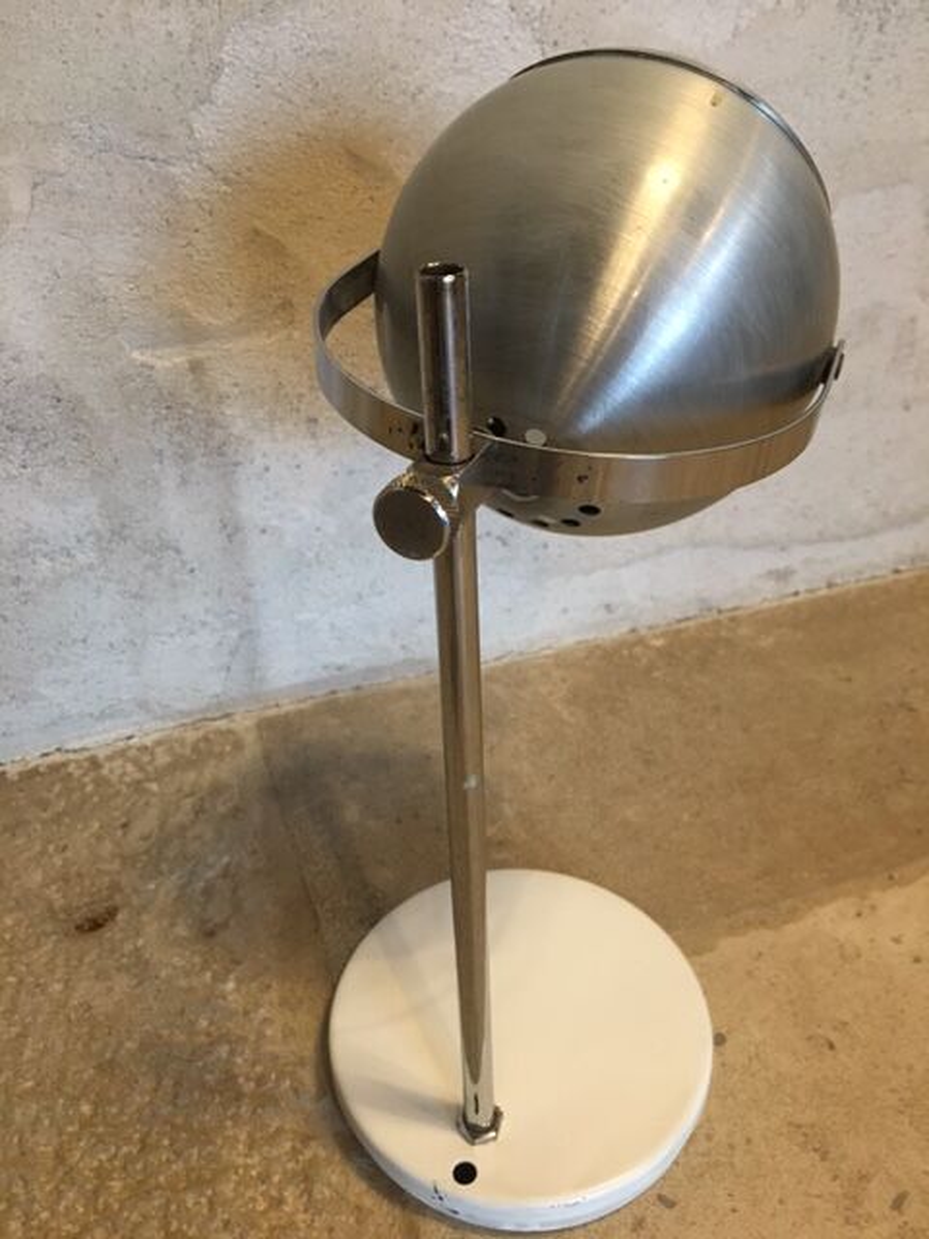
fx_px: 1038
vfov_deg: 61.7
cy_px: 620
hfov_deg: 48.2
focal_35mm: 29
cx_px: 464
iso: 160
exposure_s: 1/33
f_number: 2.2
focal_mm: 4.15
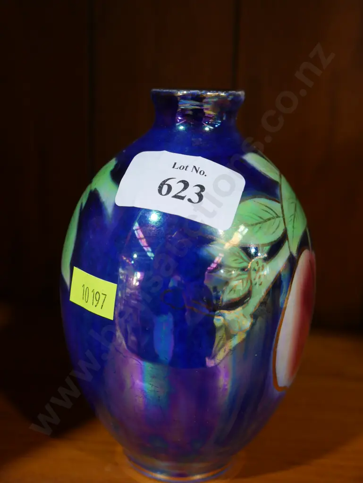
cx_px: 182
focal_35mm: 44
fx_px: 615
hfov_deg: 32.9
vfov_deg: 42.9
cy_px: 242
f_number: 4.7
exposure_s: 1/60
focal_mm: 22
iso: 800
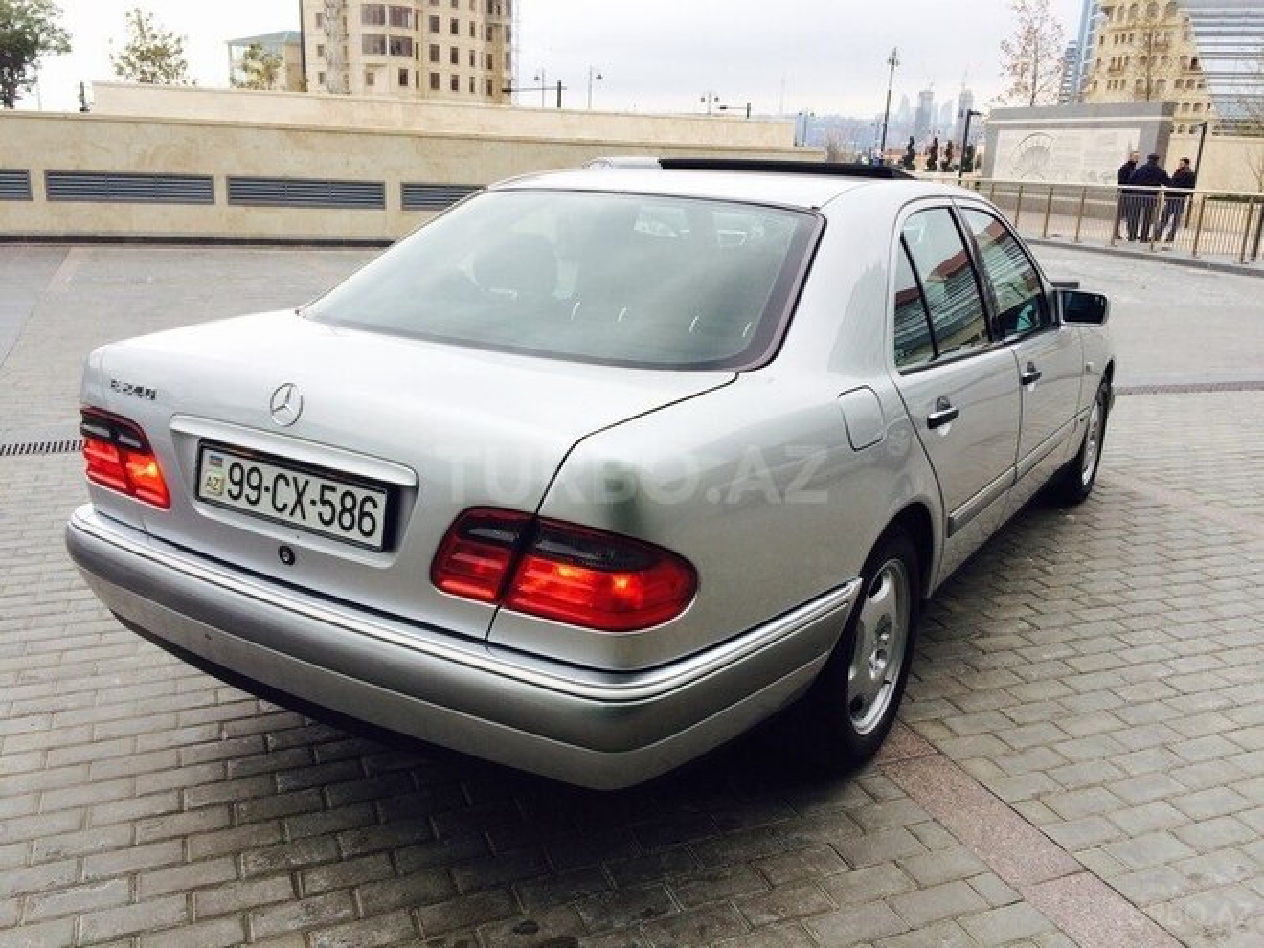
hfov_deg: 61.7
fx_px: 1059
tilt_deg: -16.8
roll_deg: -2.4
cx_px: 632
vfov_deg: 48.2
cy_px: 474
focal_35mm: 29
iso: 32
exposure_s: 1/224
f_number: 2.2
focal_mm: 4.15
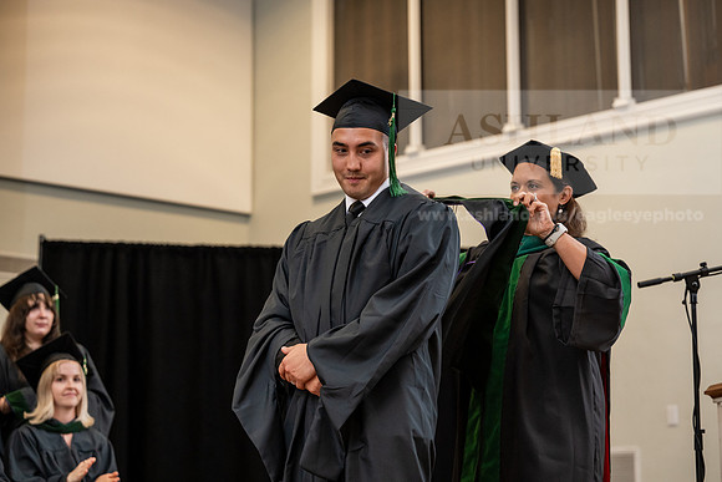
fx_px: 1585
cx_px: 361
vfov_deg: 17.3
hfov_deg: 25.7
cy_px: 241
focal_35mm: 79
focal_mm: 79
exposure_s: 1/200
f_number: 3.5
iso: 1600
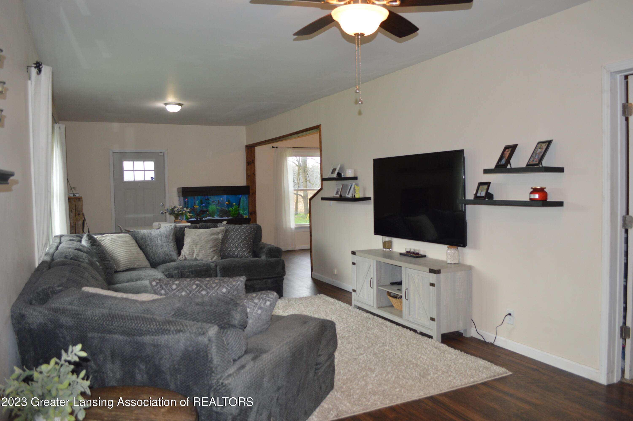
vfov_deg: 47.8
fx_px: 474
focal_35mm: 27
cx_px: 316
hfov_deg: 67.4
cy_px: 210
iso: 400
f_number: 4
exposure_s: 1/60
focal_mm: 18
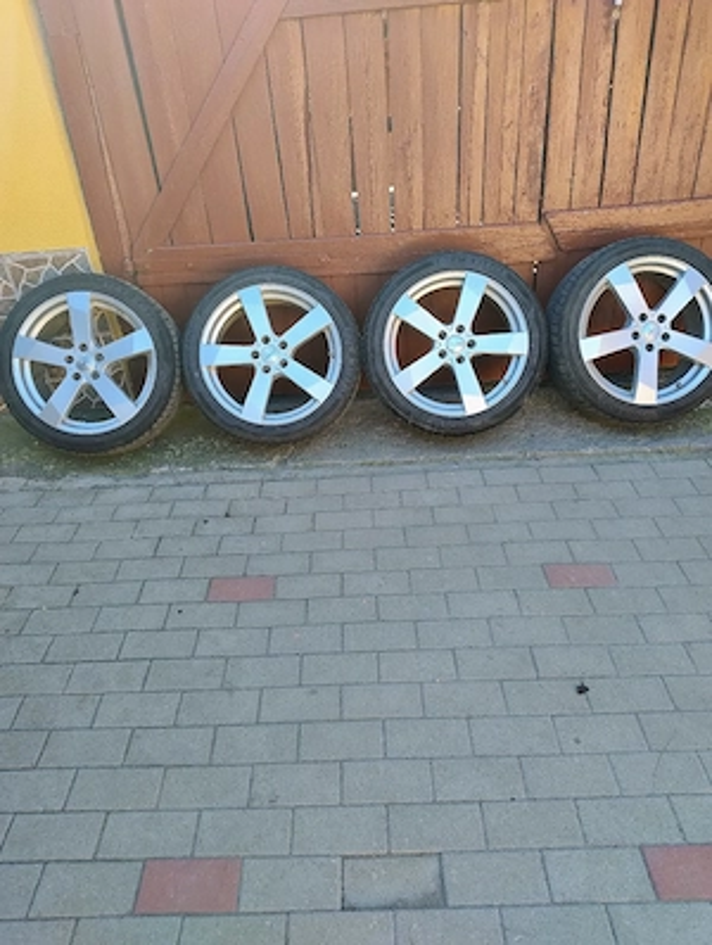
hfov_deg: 57.0
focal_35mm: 24
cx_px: 356
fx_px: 656
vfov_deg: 71.5
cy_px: 472
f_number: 1.8
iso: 100
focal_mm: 5.56
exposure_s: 1/123
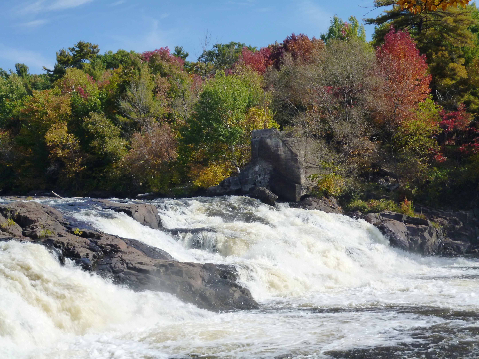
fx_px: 775
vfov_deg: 26.1
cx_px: 240
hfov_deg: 34.3
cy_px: 180
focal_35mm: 56
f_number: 13
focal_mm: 10
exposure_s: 1/80
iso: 160
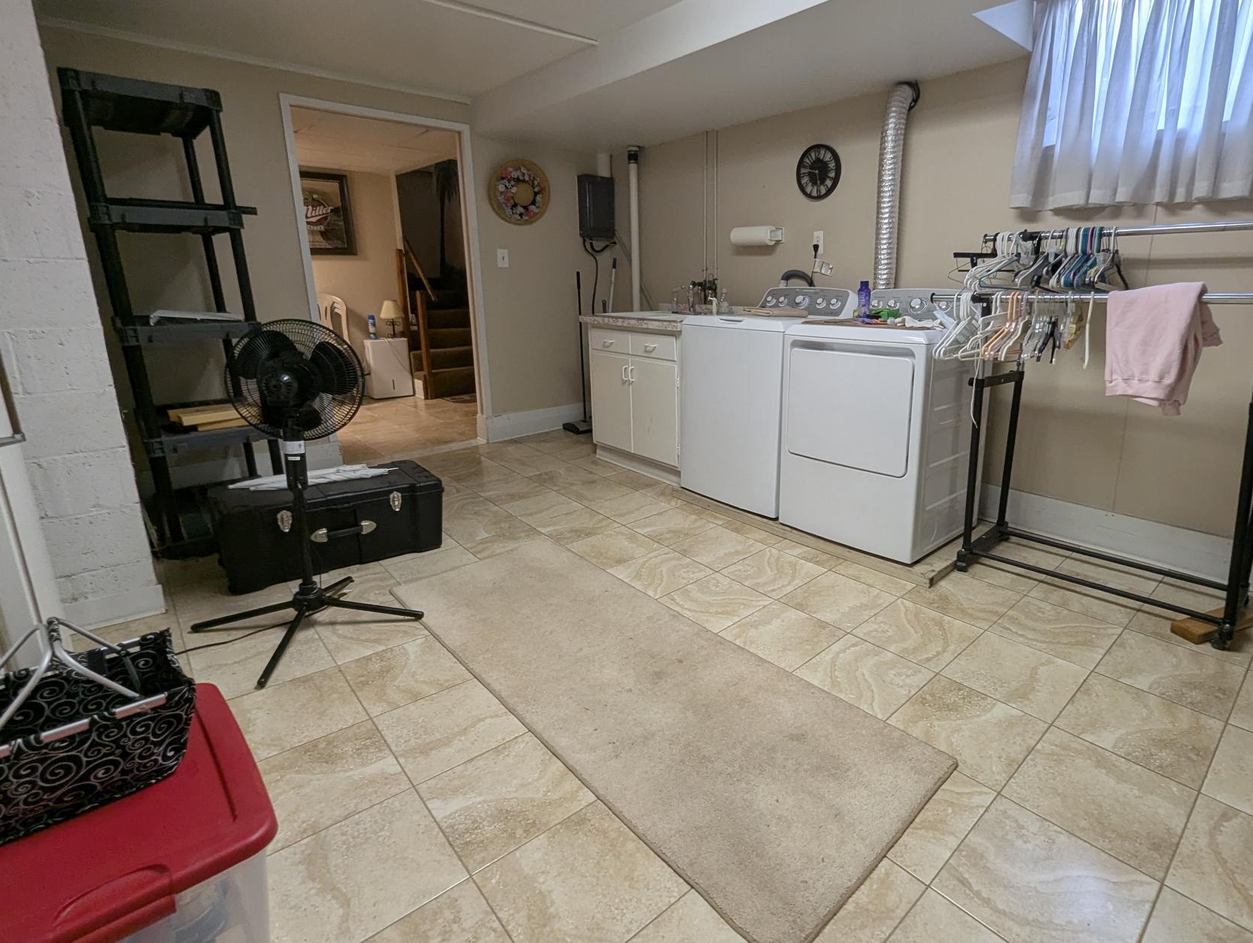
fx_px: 580
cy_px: 425
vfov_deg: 78.0
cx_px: 732
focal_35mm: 16
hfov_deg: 93.5
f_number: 2.2
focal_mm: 1.95
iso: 63
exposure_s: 1/24
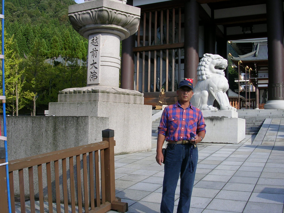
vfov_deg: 37.7
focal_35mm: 38
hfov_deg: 49.0
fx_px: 312
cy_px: 106
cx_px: 142
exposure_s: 1/224
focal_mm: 5.8
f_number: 5.6
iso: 50
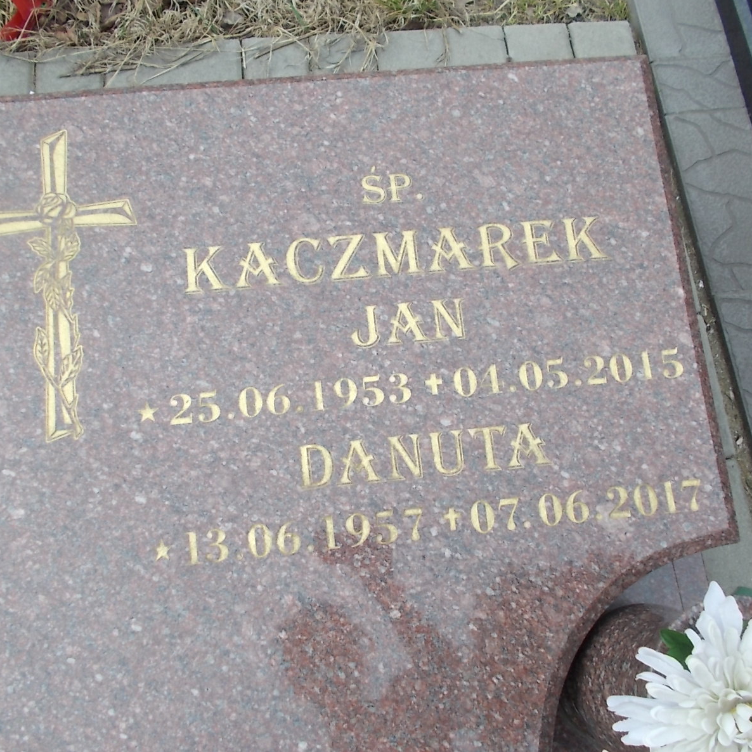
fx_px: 762
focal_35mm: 31
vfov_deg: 52.5
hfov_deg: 52.5
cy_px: 373
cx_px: 378
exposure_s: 1/500
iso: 80
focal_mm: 4.6
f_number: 3.2
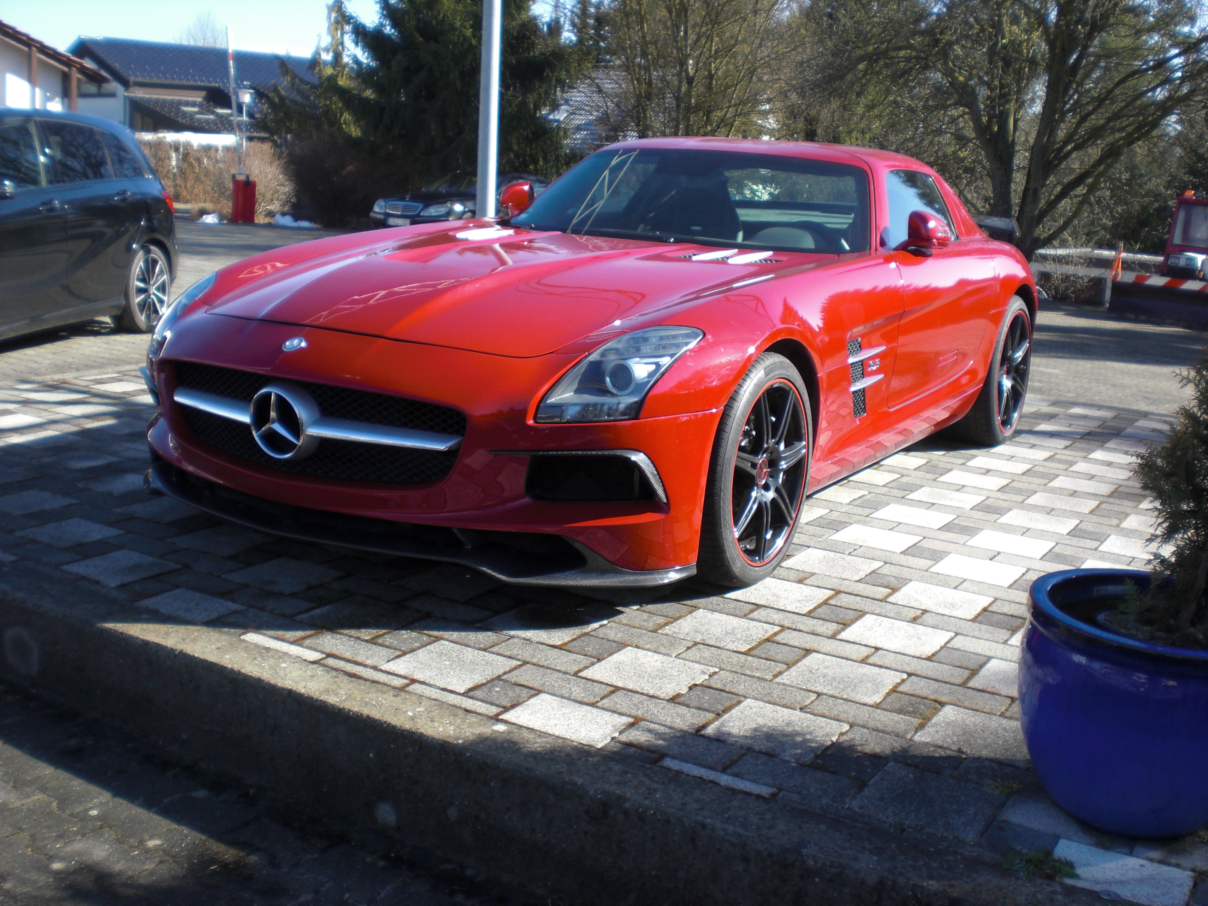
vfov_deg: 37.7
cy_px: 453
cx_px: 604
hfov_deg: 49.0
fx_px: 1326
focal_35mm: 38
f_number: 3.1
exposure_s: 1/320
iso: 64
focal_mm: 6.3
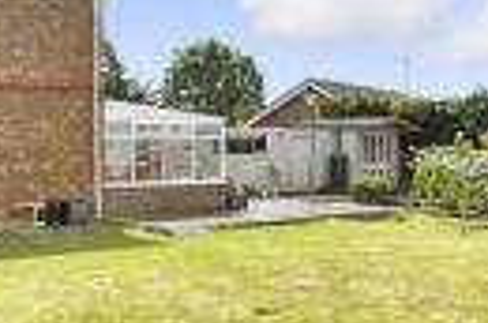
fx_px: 744
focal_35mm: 55
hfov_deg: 35.8
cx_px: 146
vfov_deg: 24.5
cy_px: 167
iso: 160
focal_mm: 10
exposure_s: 1/320
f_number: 6.3
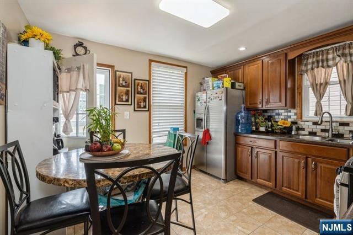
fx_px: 157
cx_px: 176
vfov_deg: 73.7
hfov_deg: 96.8
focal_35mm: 16
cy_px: 118
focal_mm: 16
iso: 100
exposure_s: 1/3
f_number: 11
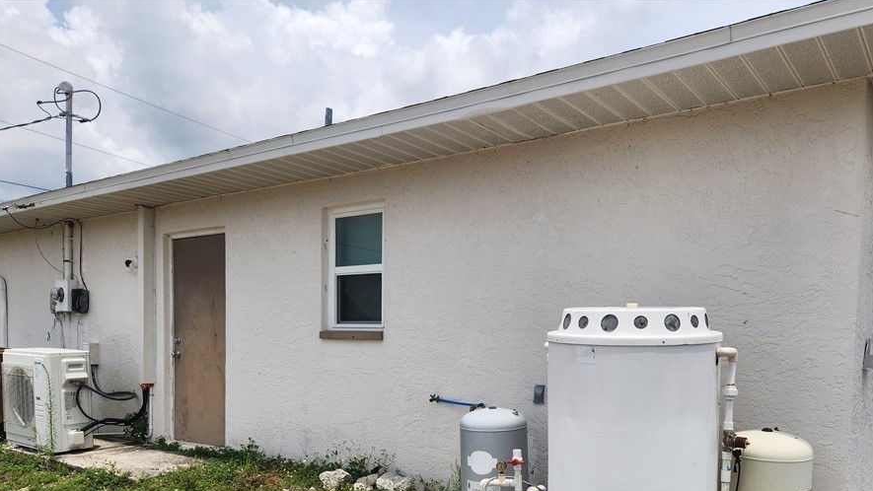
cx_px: 470
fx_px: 671
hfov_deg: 66.0
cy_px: 376
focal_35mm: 29
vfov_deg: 39.0
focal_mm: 5.4
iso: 20
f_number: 1.8
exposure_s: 1/2551
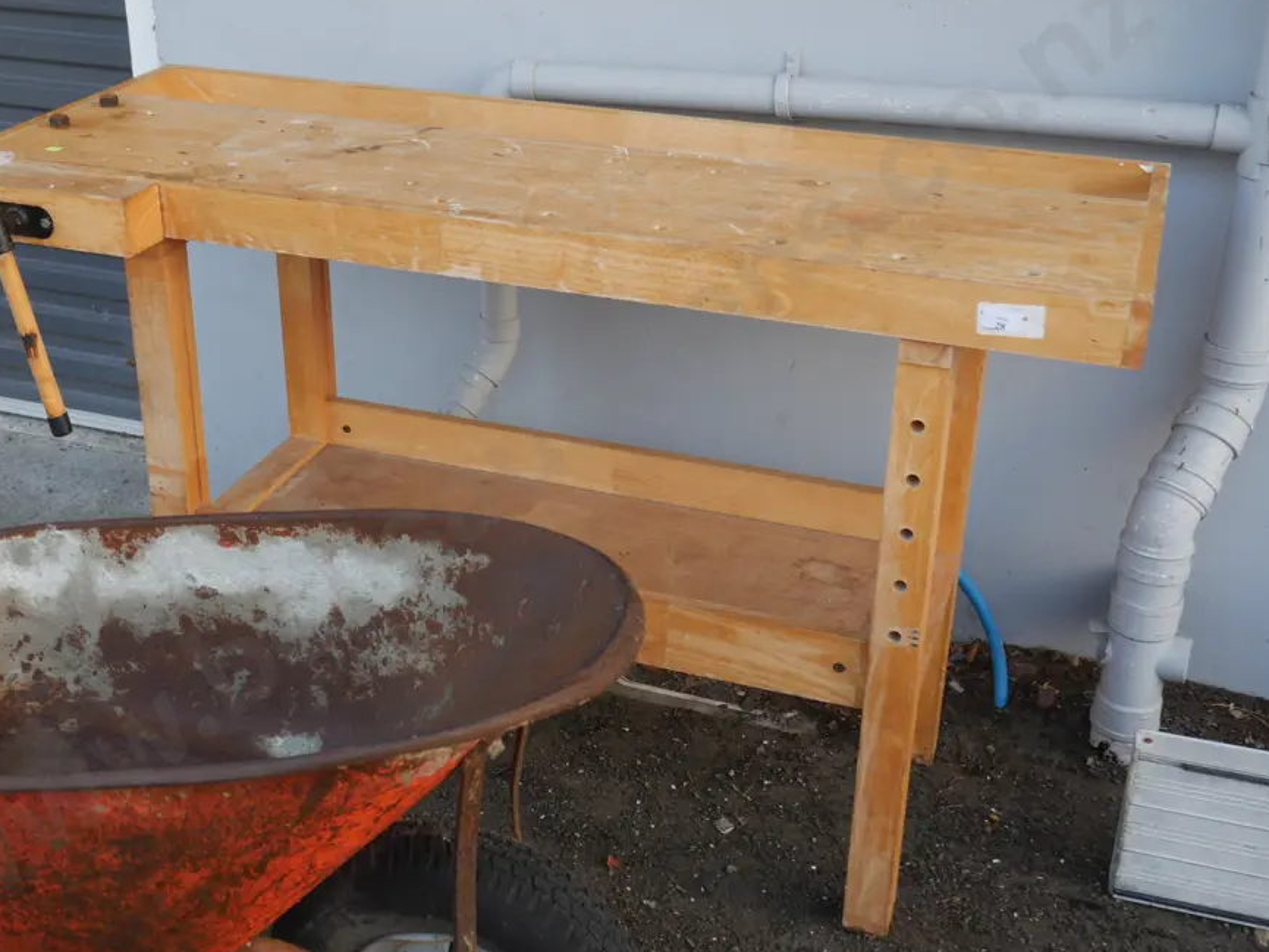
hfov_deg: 42.0
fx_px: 1650
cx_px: 537
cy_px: 450
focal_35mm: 45
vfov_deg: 32.2
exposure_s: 1/80
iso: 200
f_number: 4.1
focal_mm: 19
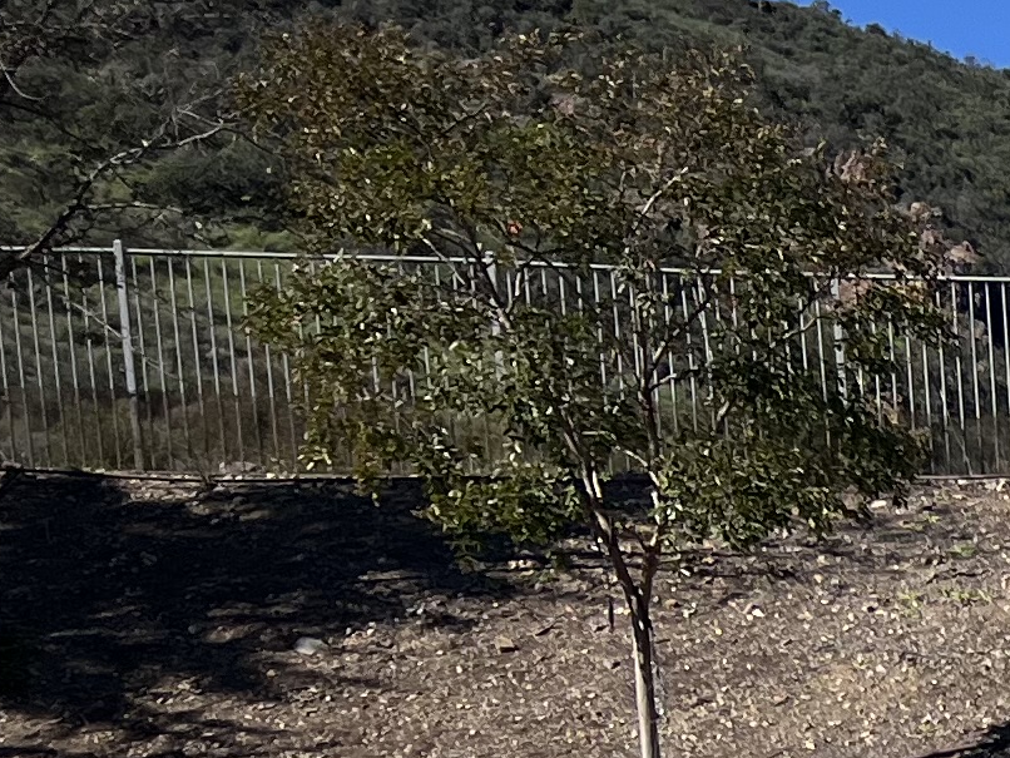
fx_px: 3794
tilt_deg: -12.4
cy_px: 1852
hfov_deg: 12.0
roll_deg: -0.8
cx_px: 2487
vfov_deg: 9.9
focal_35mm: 130
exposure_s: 1/3704
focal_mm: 5.7
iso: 50
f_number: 1.5
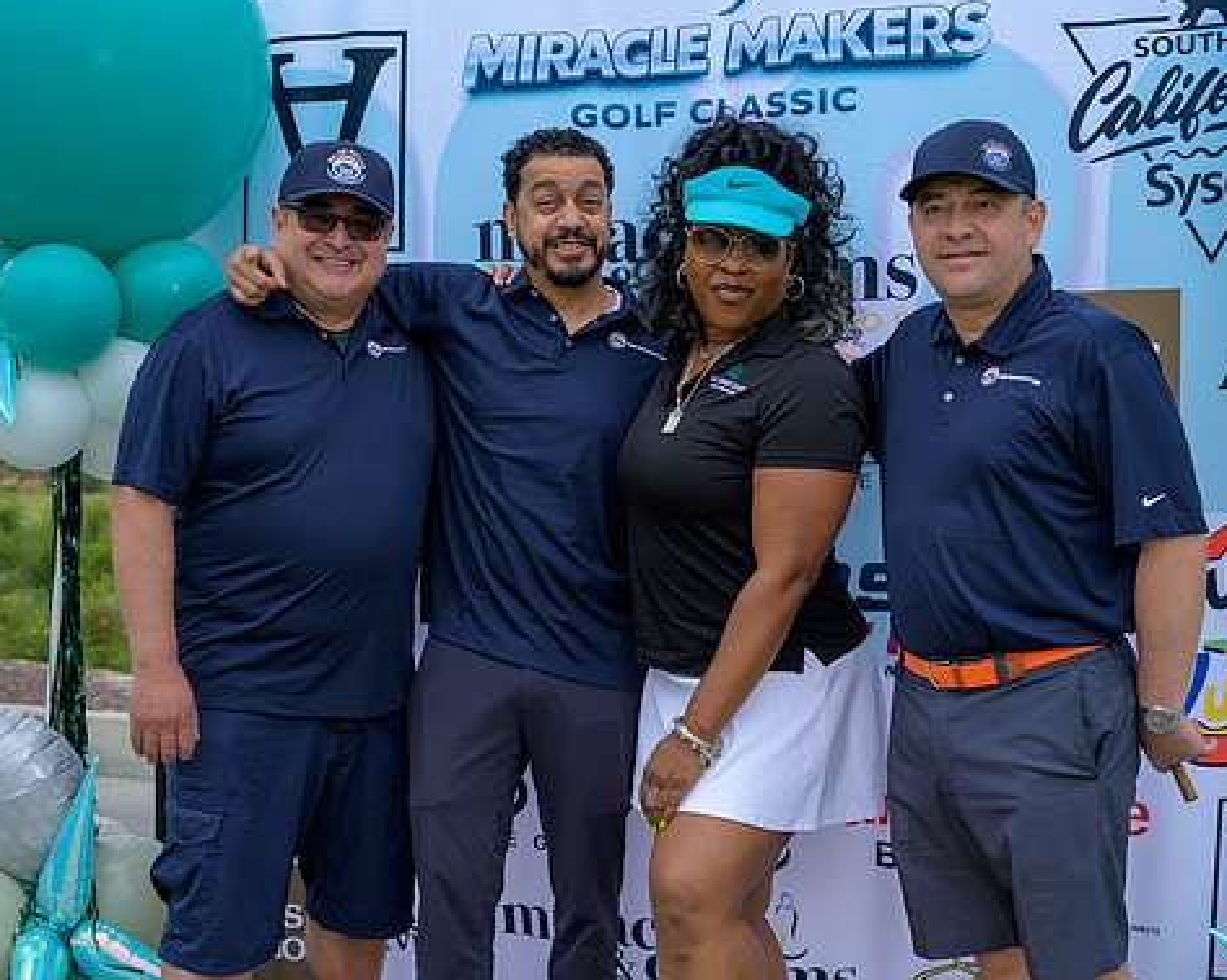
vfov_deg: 28.6
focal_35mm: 53
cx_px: 685
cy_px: 489
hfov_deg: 35.3
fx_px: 1924
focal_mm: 46
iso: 125
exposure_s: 1/200
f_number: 4
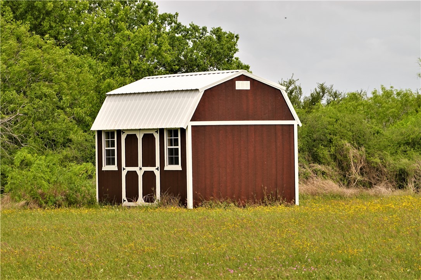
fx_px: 2339
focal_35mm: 200
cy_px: 140
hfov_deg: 10.3
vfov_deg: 6.9
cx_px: 210
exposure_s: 1/800
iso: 100
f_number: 4.5
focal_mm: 72
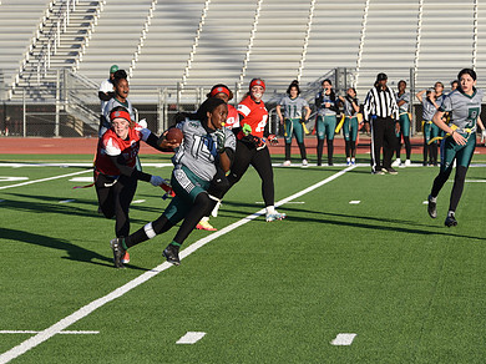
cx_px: 222
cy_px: 139
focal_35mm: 179
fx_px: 2512
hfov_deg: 11.1
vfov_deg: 8.3
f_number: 5.6
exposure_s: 1/1000
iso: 280
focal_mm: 125
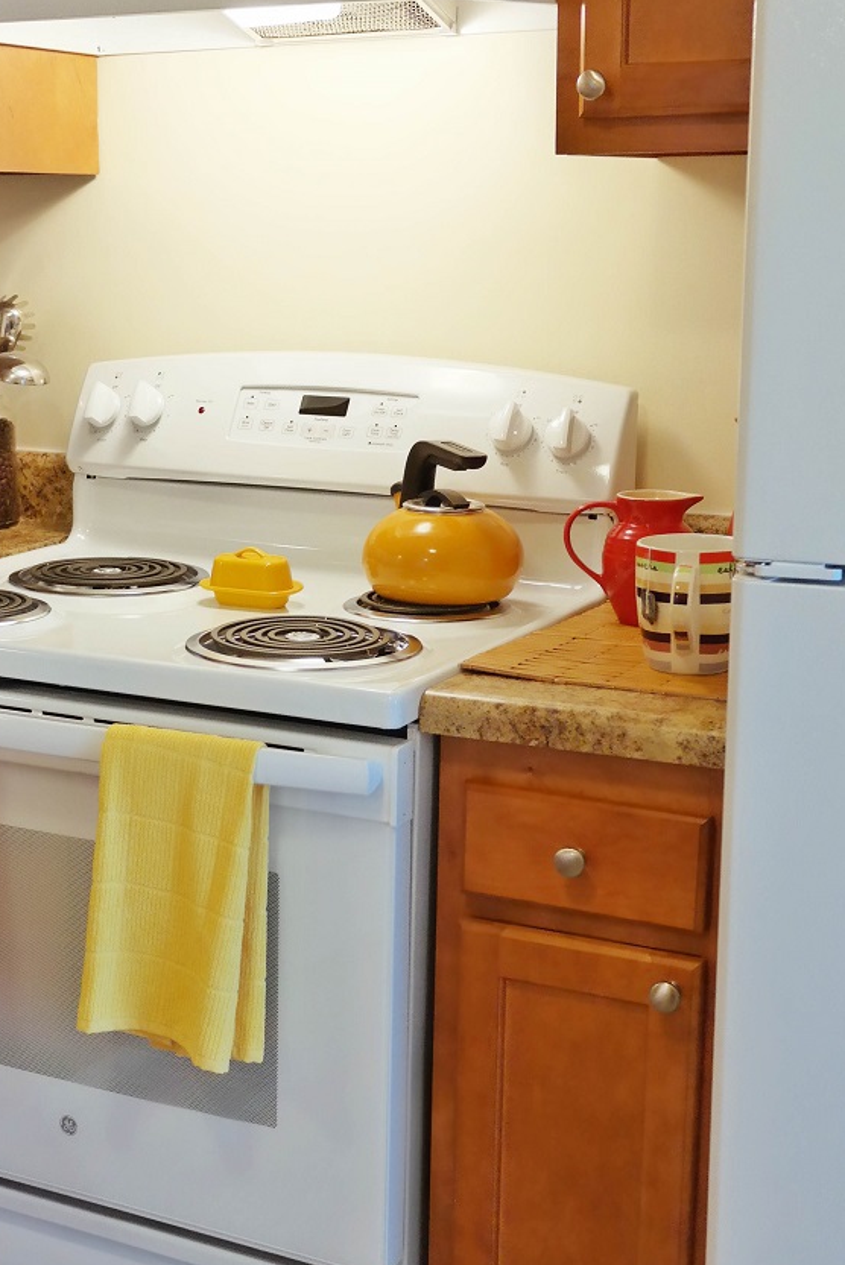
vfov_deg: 36.8
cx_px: 251
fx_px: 1900
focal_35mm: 54
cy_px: 668
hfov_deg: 24.9
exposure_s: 1/40
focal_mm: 20
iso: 400
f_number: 3.5
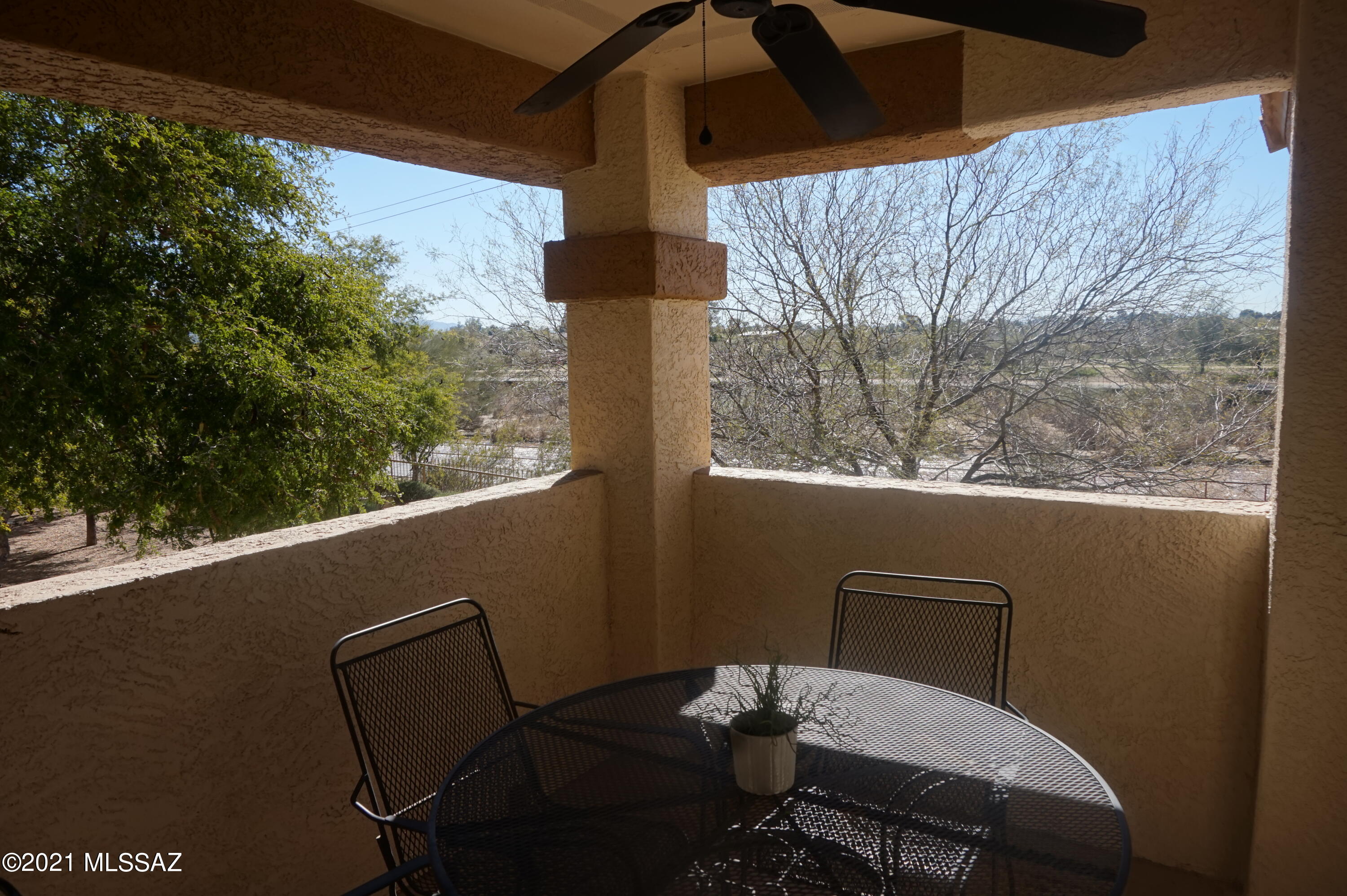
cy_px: 448
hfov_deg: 73.8
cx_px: 674
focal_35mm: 24
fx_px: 898
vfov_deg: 53.1
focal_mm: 16
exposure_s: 1/160
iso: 100
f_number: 8
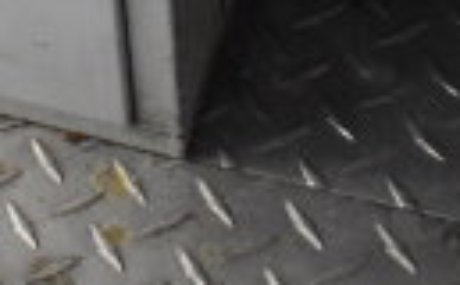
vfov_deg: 7.0
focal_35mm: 174
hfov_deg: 11.1
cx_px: -424
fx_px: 2177
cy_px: -419
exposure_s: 1/40
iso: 4000
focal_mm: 24
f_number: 3.8
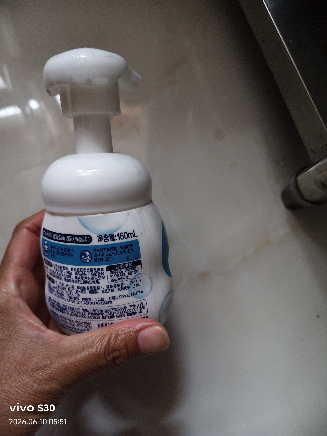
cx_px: 164
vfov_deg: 73.9
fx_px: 290
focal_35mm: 23
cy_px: 218
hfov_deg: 58.9
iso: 1388
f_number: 1.88
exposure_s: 1/50
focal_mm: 5.56
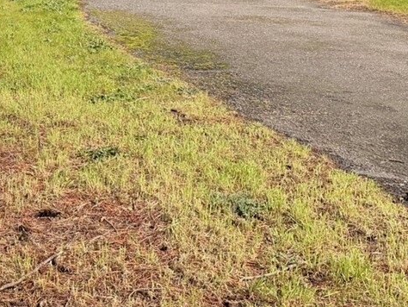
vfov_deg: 18.1
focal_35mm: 81
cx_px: -64
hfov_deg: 22.5
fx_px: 955
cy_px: 62
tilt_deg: -10.1
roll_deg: +0.3
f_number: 1.78
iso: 100
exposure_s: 1/2370
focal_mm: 6.76
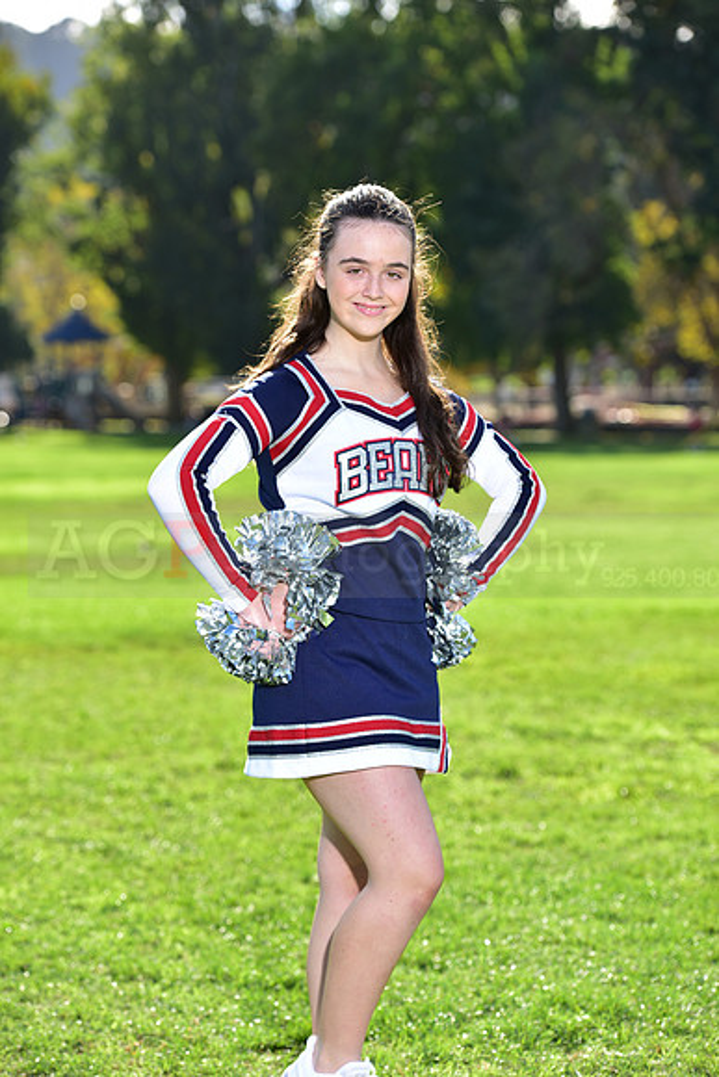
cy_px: 538
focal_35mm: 102
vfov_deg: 20.0
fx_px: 3054
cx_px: 360
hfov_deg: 13.4
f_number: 5.6
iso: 80
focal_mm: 102
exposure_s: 1/250
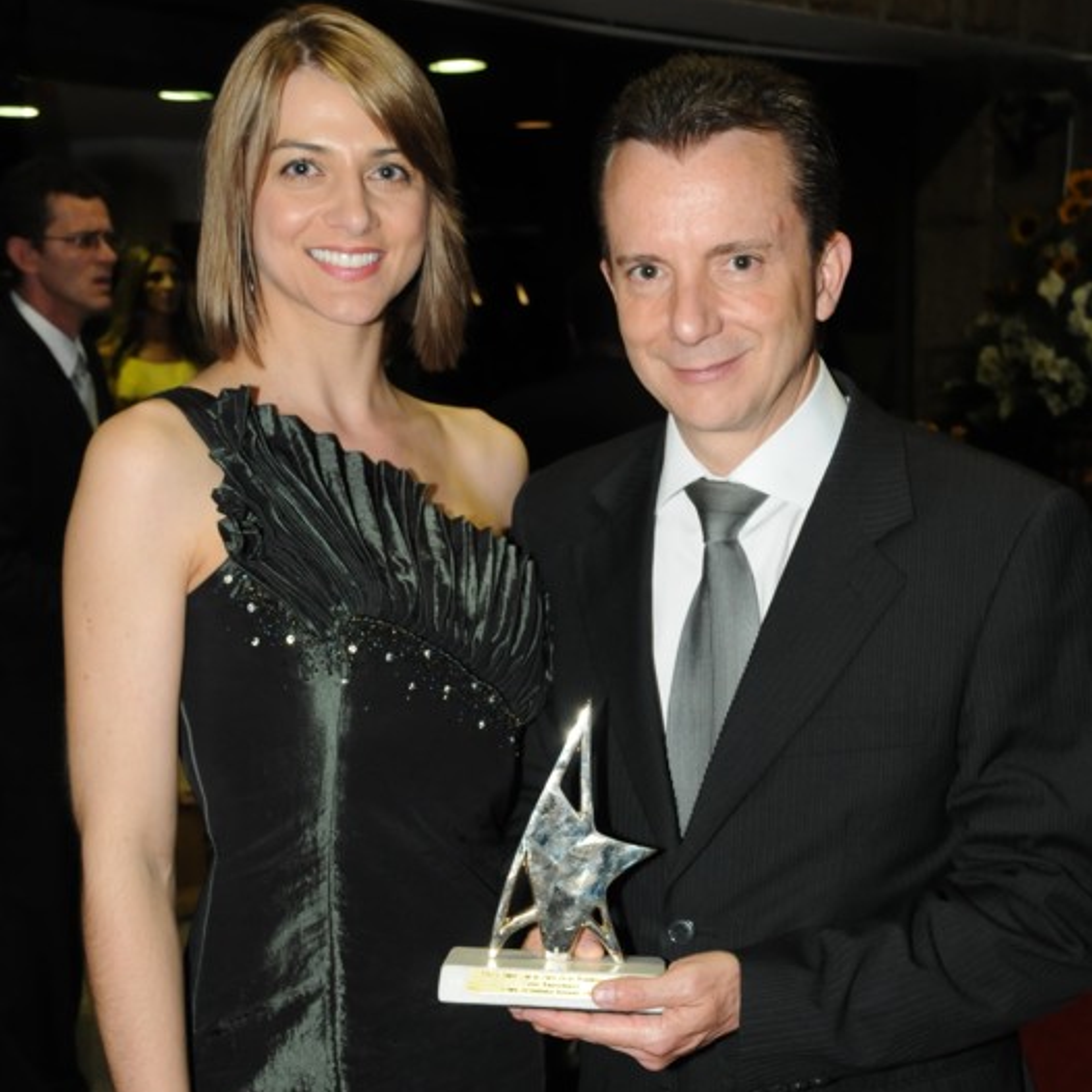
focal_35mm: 62
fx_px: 2213
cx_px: 549
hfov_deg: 27.7
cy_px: 648
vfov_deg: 27.7
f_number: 6.3
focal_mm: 32
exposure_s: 1/50
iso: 800
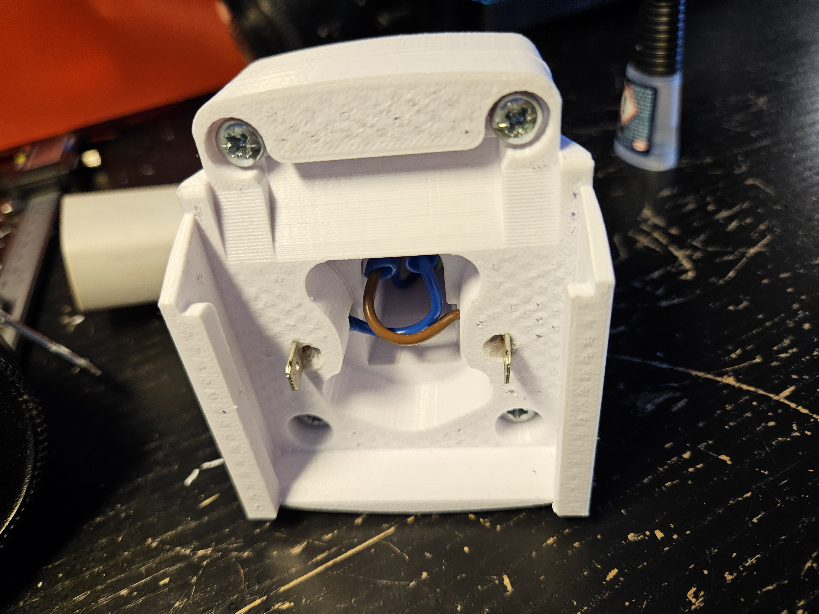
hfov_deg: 73.9
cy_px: 307
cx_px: 410
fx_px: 544
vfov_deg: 58.9
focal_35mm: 23
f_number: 1.8
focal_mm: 5.4
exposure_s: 1/100
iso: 100
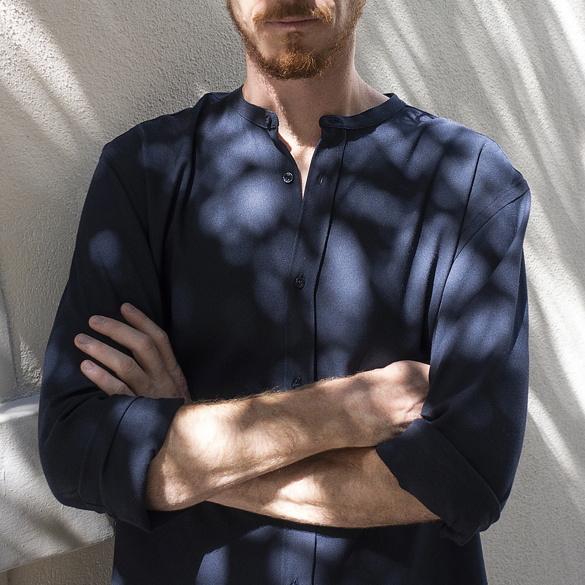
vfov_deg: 26.9
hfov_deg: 27.3
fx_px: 1205
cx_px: 295
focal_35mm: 63
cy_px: 146
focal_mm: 17.9
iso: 125
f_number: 2.8
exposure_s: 1/200
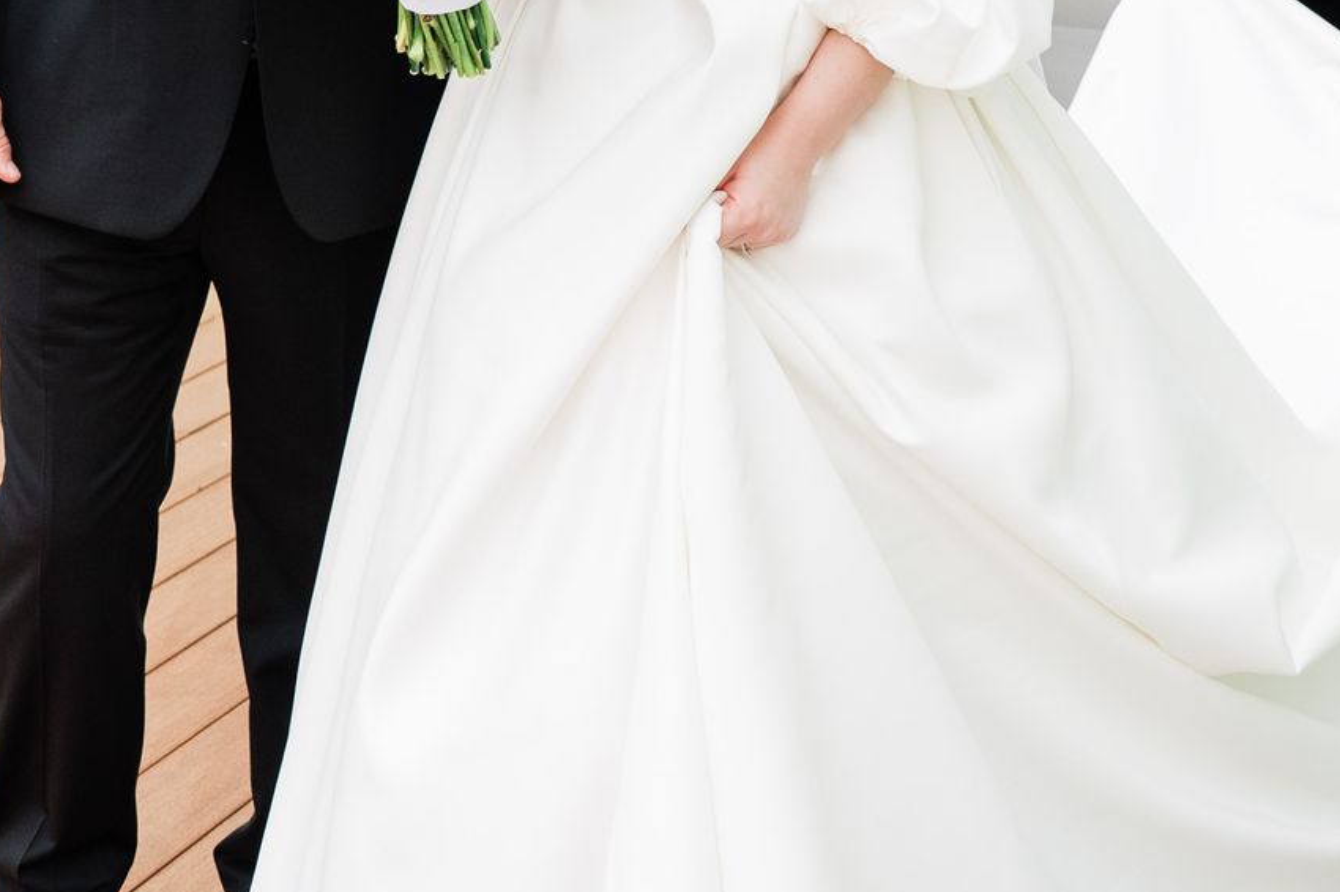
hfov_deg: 27.0
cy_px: -381
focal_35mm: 75
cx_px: 719
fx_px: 2790
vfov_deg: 16.8
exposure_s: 1/500
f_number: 3.2
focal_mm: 24
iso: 800
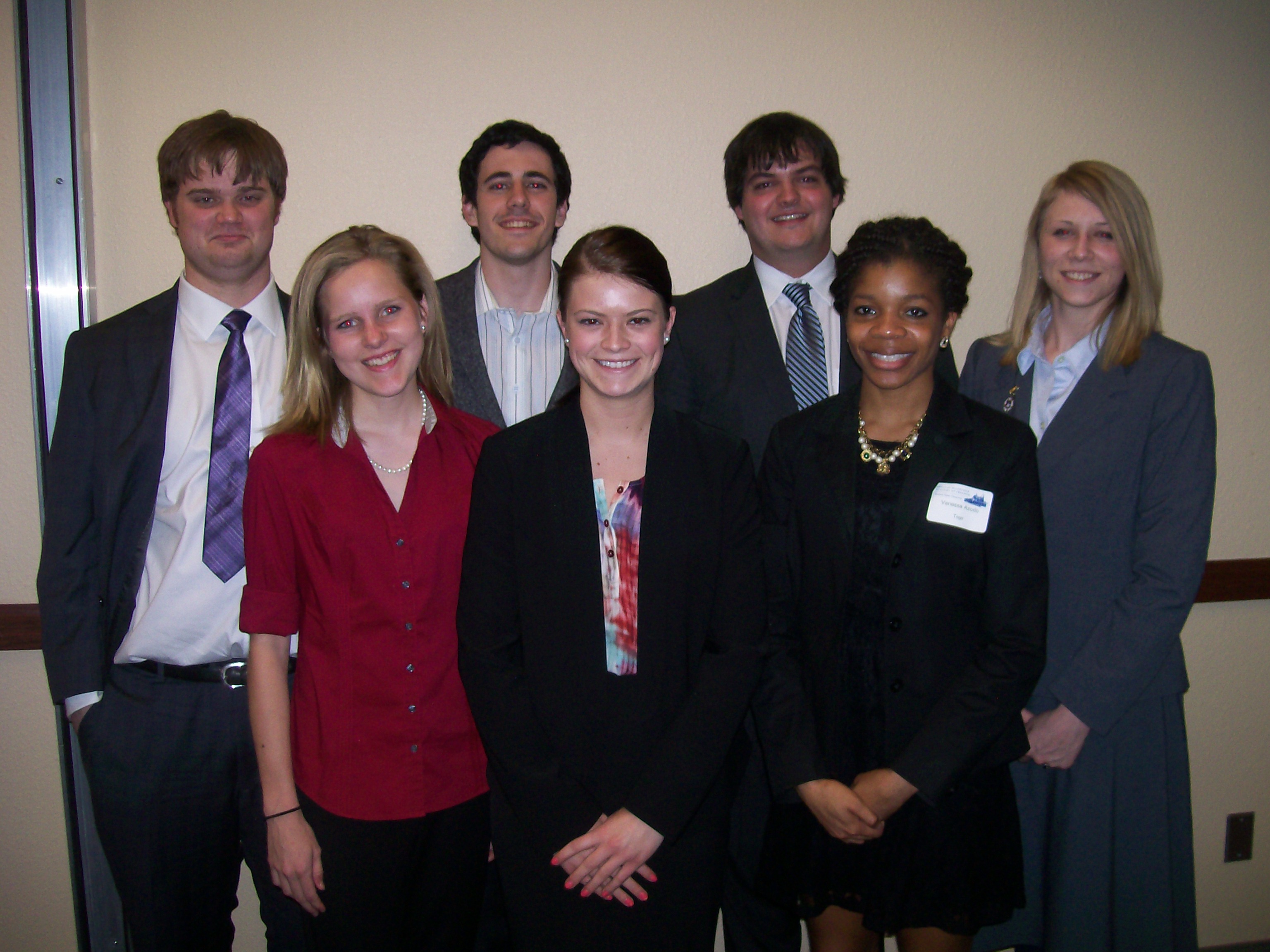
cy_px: 476
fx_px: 1321
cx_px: 635
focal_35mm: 36
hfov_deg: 51.4
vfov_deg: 39.7
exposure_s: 1/64
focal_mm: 6
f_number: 2.7
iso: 80
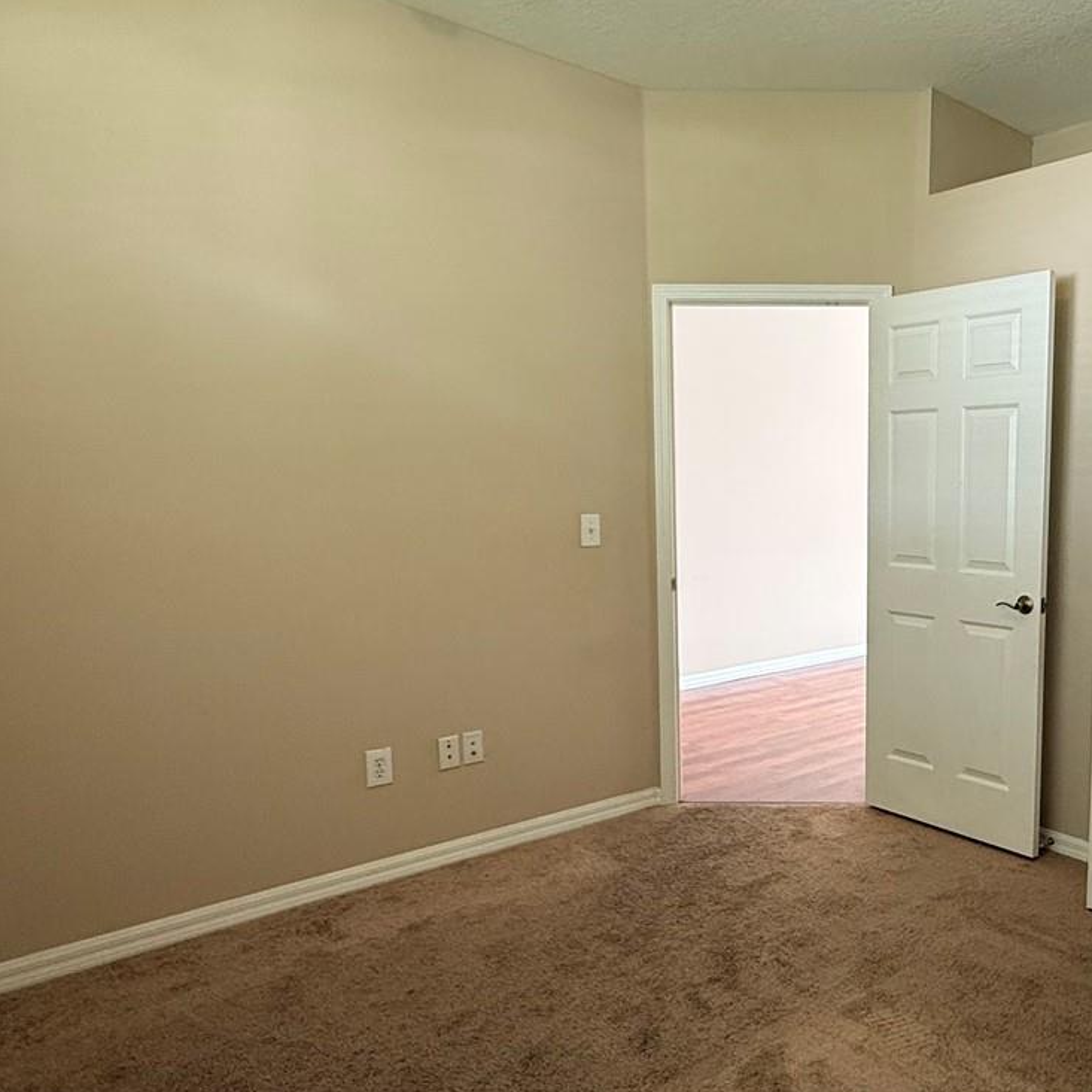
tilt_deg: -6.7
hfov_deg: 55.4
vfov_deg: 59.0
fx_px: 964
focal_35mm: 27
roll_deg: -0.9
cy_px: 596
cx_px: 855
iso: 200
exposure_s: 1/60
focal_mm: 2.22
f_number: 2.2
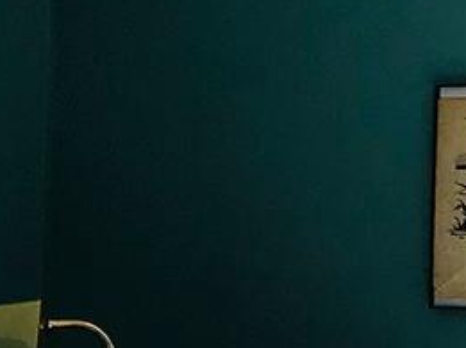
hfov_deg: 8.9
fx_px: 2958
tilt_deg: -12.7
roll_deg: -0.3
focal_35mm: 220
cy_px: 723
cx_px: -136
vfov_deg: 6.5
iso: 20
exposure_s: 1/127
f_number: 1.8
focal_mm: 3.99
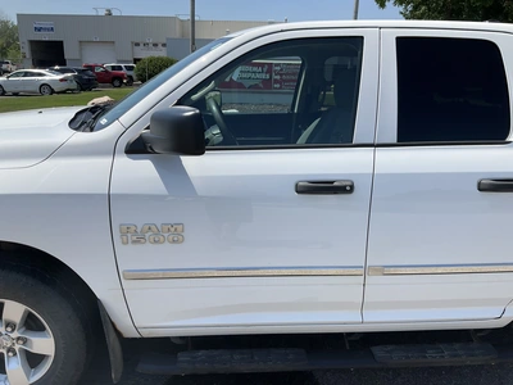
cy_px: 192
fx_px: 430
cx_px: 256
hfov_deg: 61.7
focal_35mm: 29
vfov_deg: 48.2
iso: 25
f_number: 1.8
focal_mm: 3
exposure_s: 1/2058
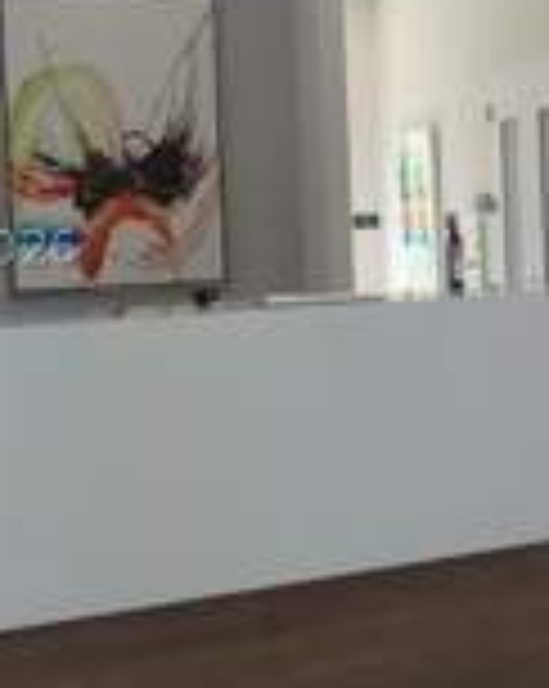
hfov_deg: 29.5
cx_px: 490
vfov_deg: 37.8
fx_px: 997
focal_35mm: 49
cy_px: 247
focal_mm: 1.78
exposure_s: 1/40
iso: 100
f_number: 1.9
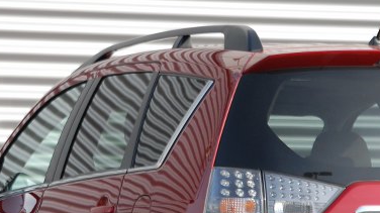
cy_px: 195
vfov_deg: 3.1
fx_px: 3877
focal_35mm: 385
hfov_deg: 5.6
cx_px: 197
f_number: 5.6
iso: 200
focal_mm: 90
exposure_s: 1/500
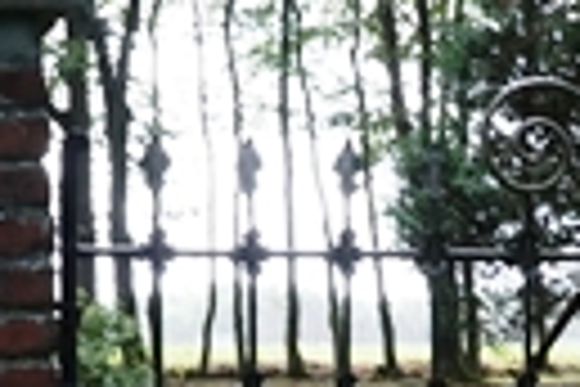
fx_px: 2803
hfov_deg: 11.7
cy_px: 371
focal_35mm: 174
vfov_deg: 7.9
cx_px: 508
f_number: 8
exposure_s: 1/40
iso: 200
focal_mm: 12.96
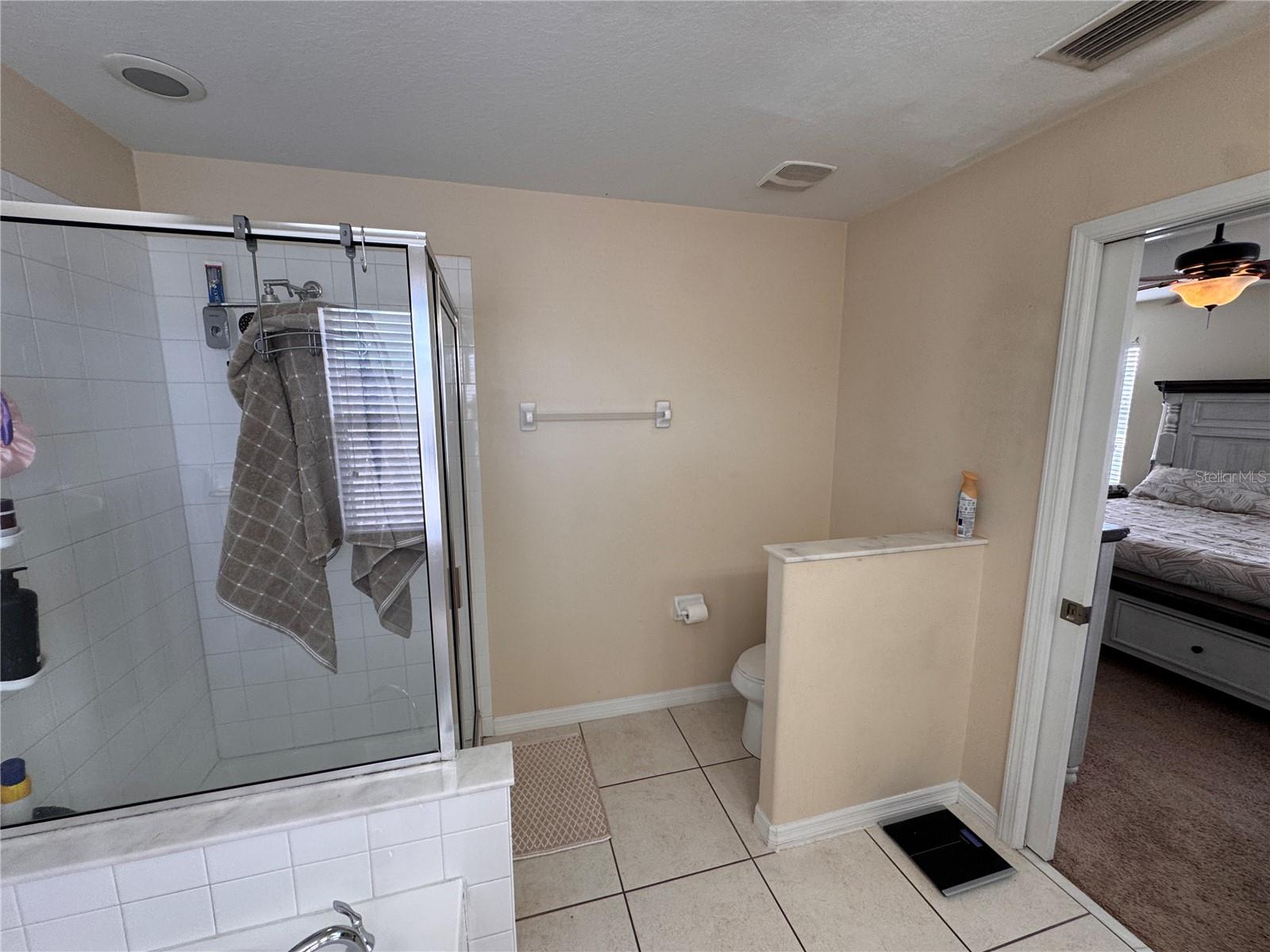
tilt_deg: -8.4
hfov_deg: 102.1
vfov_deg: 85.7
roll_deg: +0.4
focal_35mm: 14
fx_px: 514
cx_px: 635
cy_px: 476
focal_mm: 2.22
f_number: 2.2
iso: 125
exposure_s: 1/120
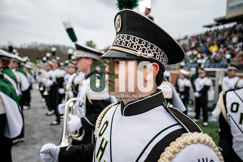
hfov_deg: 73.7
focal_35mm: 24
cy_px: 81
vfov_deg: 53.2
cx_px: 122
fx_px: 162
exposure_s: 1/500
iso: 160
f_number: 2.8
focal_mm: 24
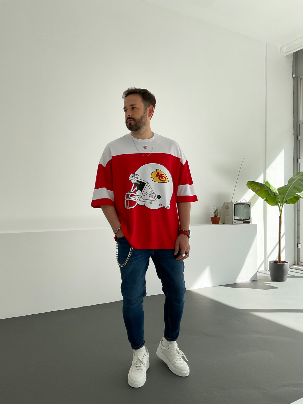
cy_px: 202
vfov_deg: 61.7
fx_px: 338
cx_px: 152
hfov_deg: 48.2
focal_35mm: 29
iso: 16
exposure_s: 1/470
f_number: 1.8
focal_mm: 3
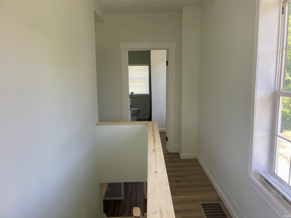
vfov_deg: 53.1
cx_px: 146
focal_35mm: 26
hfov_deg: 67.3
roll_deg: +0.9
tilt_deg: -9.7
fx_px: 219
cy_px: 109
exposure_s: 1/121
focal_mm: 4.2
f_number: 1.6
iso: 40
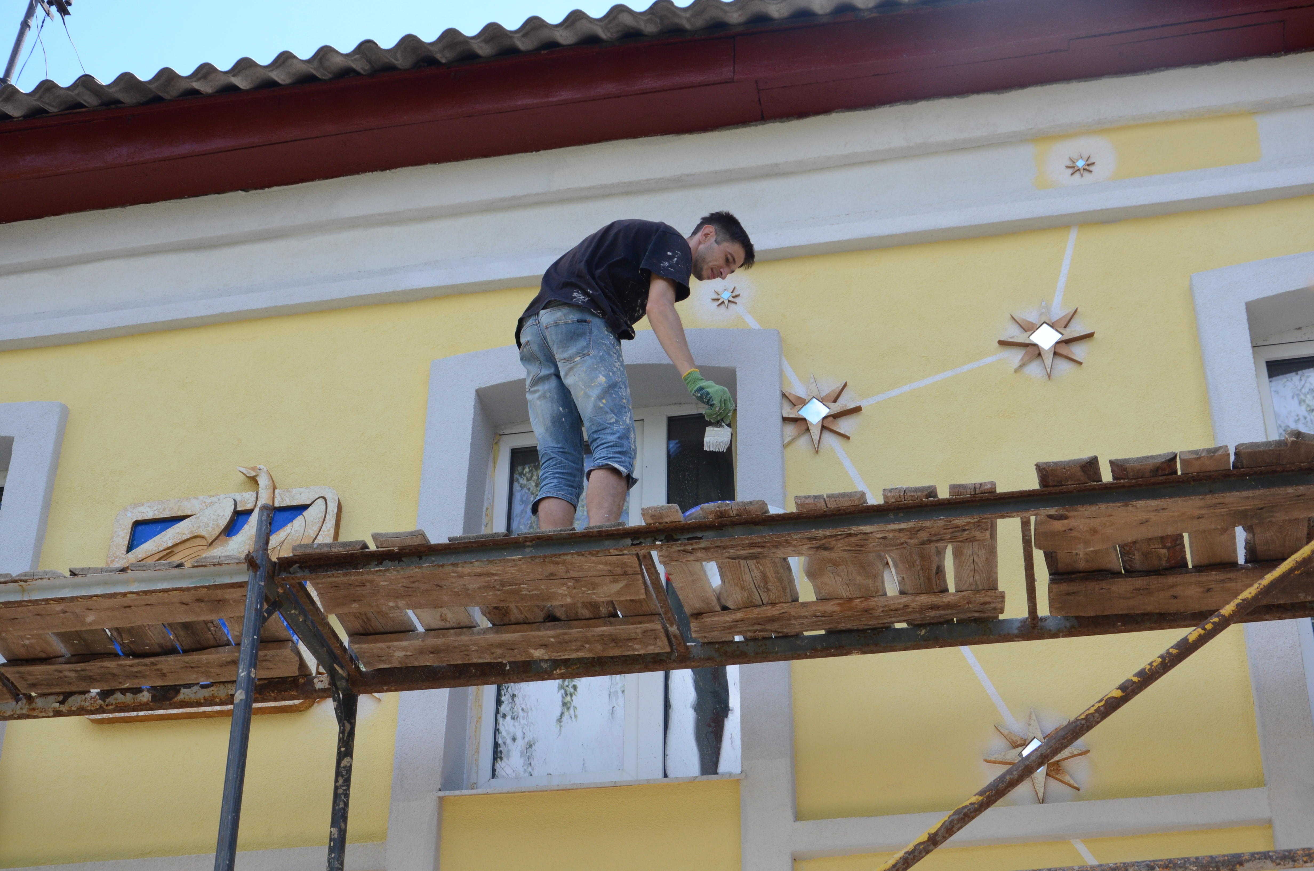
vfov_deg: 23.7
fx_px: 2076
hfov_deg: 35.1
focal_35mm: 57
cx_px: 657
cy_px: 436
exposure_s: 1/400
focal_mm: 38
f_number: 8
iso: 400
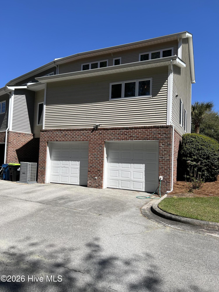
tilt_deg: +6.9
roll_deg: -3.0
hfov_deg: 53.1
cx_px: 110
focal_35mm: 26
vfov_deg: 67.3
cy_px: 146
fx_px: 219
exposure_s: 1/5319
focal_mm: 5.7
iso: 50
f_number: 1.5
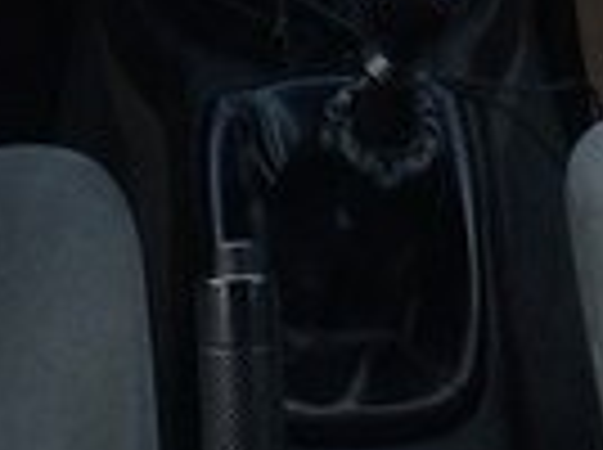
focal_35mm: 143
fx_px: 2487
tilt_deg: -22.0
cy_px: -452
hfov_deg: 13.8
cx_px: 225
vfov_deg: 9.6
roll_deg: +0.4
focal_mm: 4.15
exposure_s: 1/33
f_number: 2.2
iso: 40
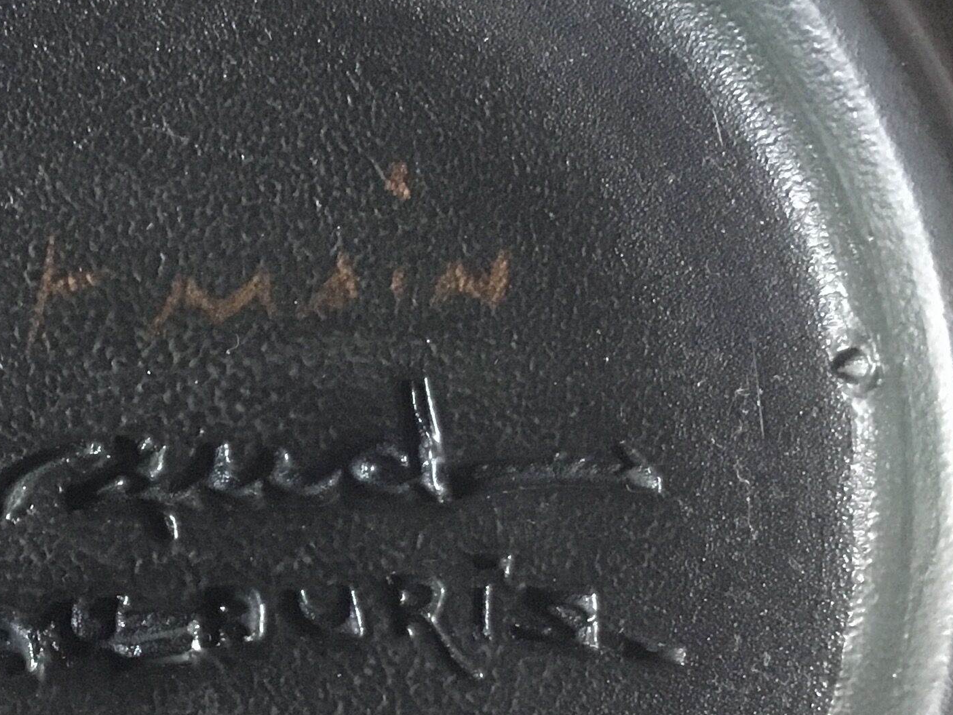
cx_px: 83
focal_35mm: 72
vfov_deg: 20.4
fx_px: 1982
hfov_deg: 26.1
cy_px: 467
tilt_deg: -82.7
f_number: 2.4
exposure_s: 1/17
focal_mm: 3.3
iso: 320
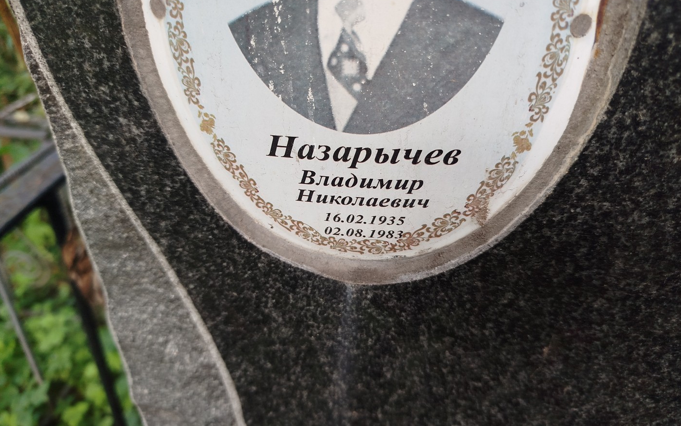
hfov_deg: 70.4
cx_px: 342
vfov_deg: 47.6
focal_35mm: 26
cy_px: 208
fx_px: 483
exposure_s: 1/100
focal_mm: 5.31
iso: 100
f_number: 1.7
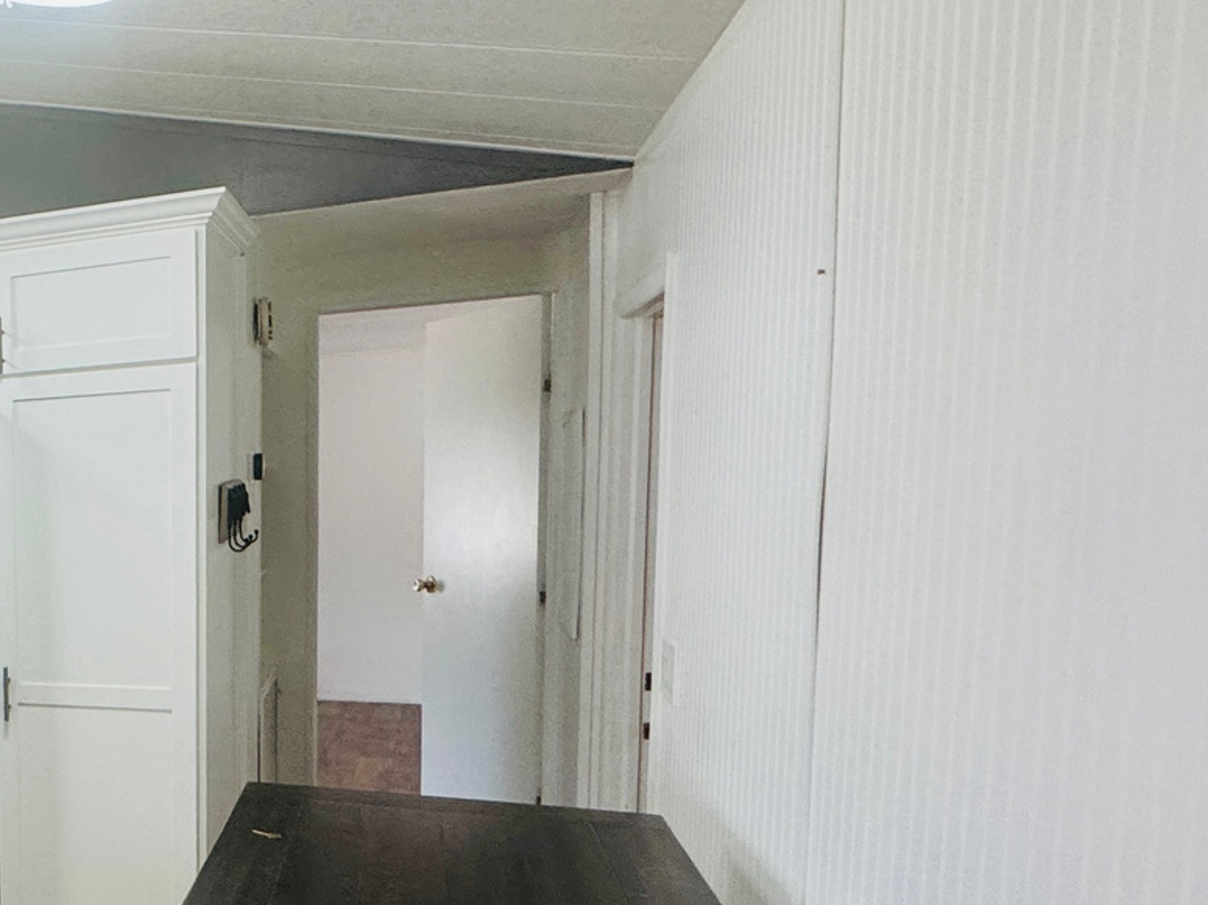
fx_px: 1291
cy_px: 626
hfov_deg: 35.8
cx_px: -323
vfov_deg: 38.1
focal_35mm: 37
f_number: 2.2
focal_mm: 2.22
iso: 200
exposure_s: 1/120
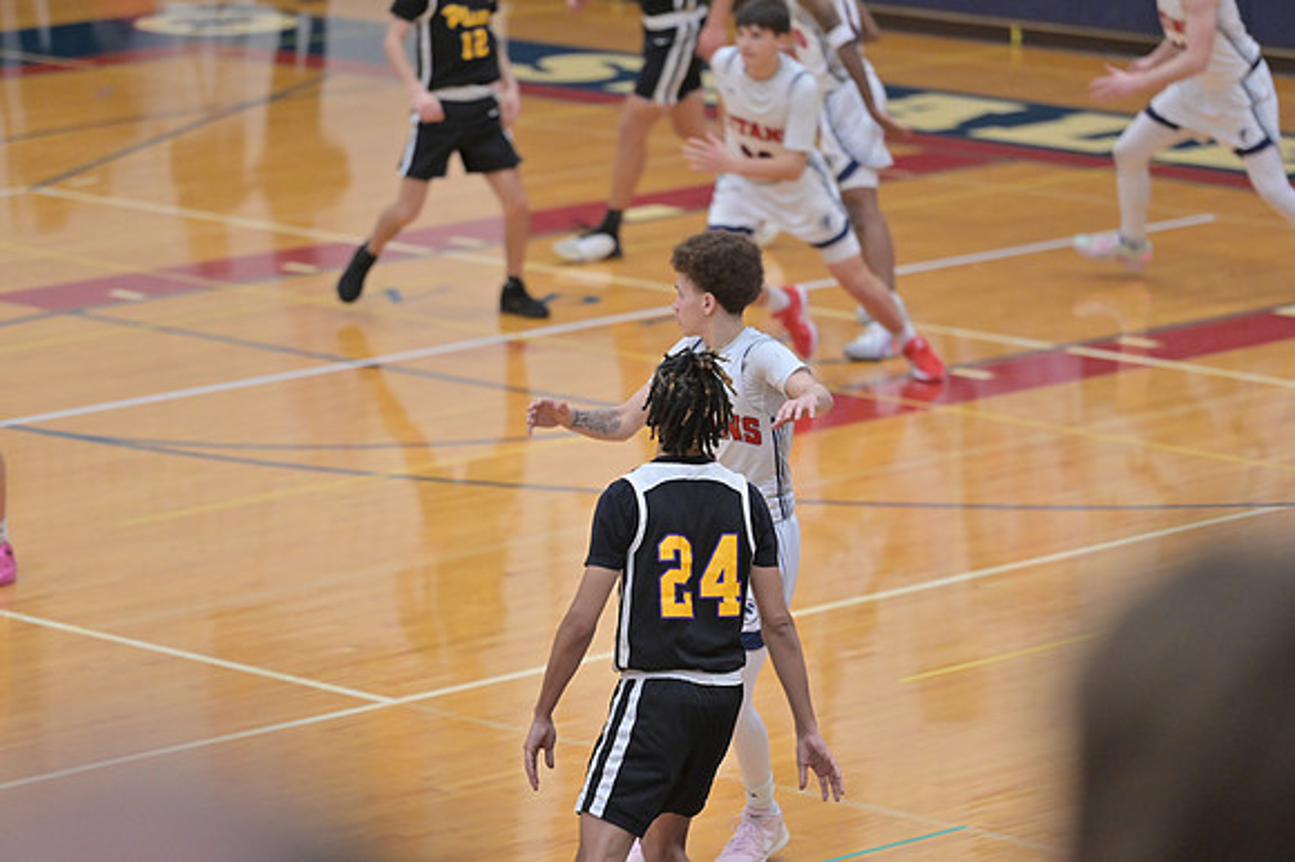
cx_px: 648
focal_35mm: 195
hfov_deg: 10.6
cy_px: 431
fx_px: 7010
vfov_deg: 7.0
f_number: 4
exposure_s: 1/800
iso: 3600
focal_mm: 195
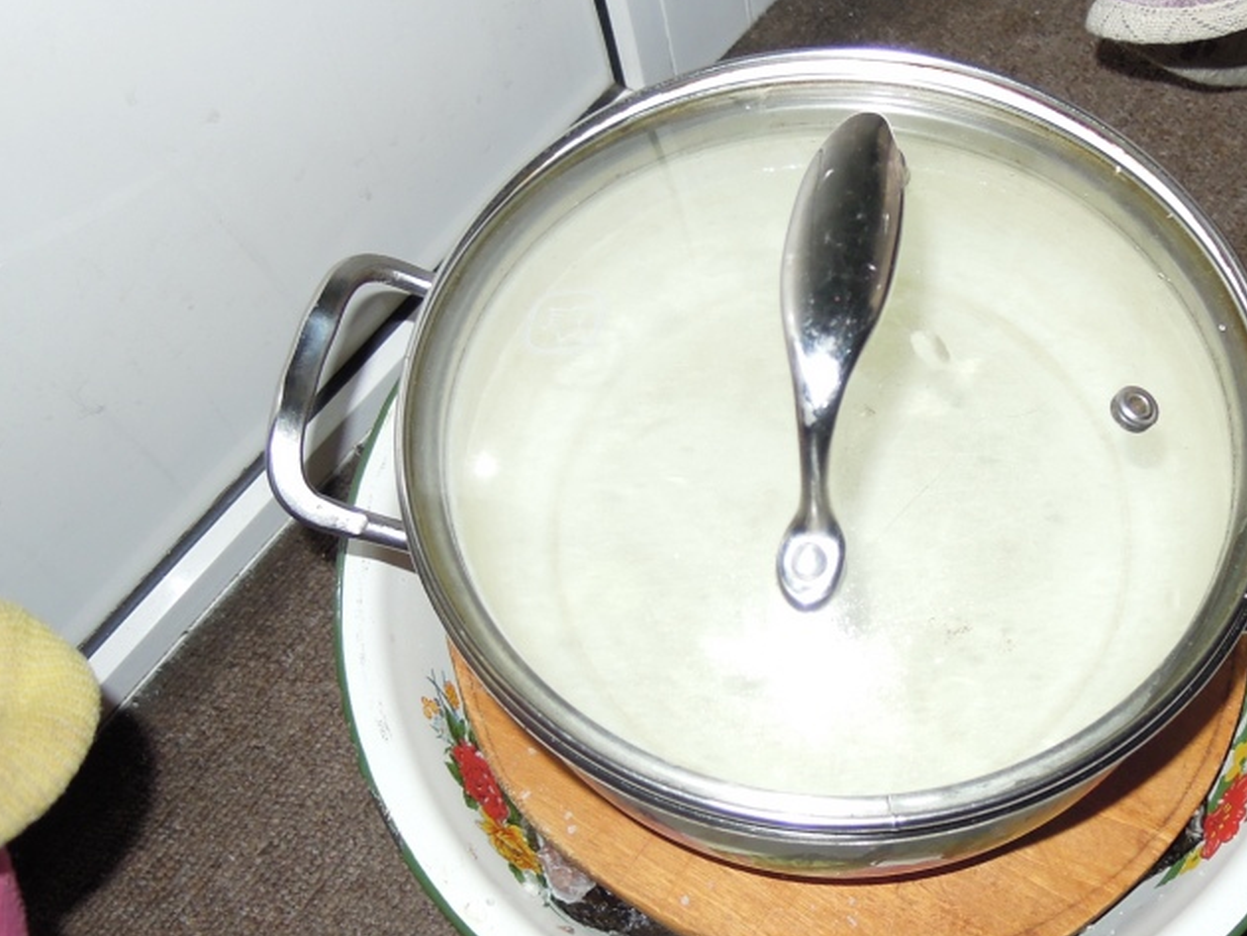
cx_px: 847
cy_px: 449
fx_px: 1405
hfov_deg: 47.0
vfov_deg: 36.8
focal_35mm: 39
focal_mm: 4.3
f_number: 1.8
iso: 160
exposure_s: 1/30
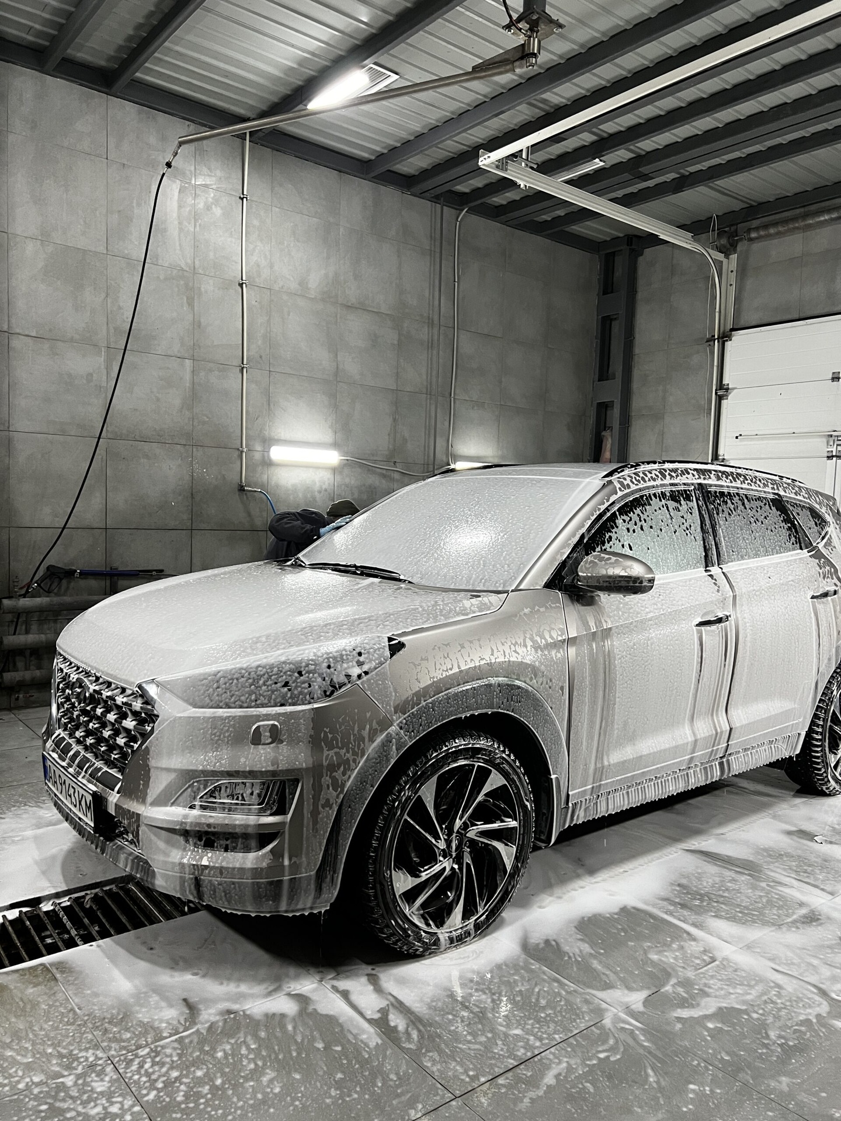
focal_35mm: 26
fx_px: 842
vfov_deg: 67.3
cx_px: 420
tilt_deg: -3.5
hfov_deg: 53.1
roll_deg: -3.2
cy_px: 560
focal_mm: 5.7
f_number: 1.5
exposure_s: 1/50
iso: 250
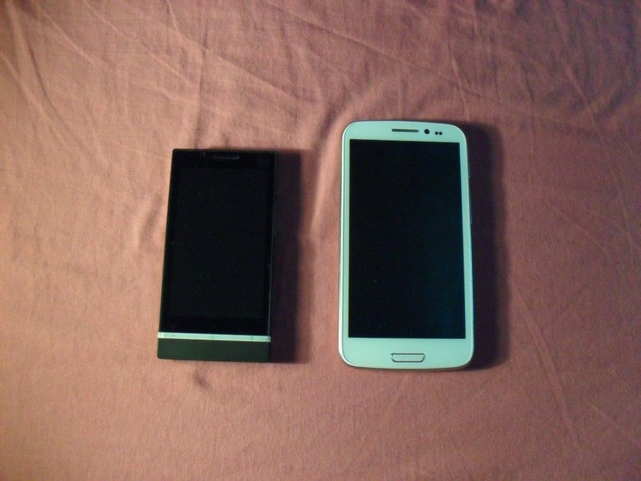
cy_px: 240
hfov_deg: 52.6
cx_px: 320
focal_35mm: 35
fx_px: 648
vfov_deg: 40.7
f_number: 3
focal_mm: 6.3
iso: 320
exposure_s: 1/15
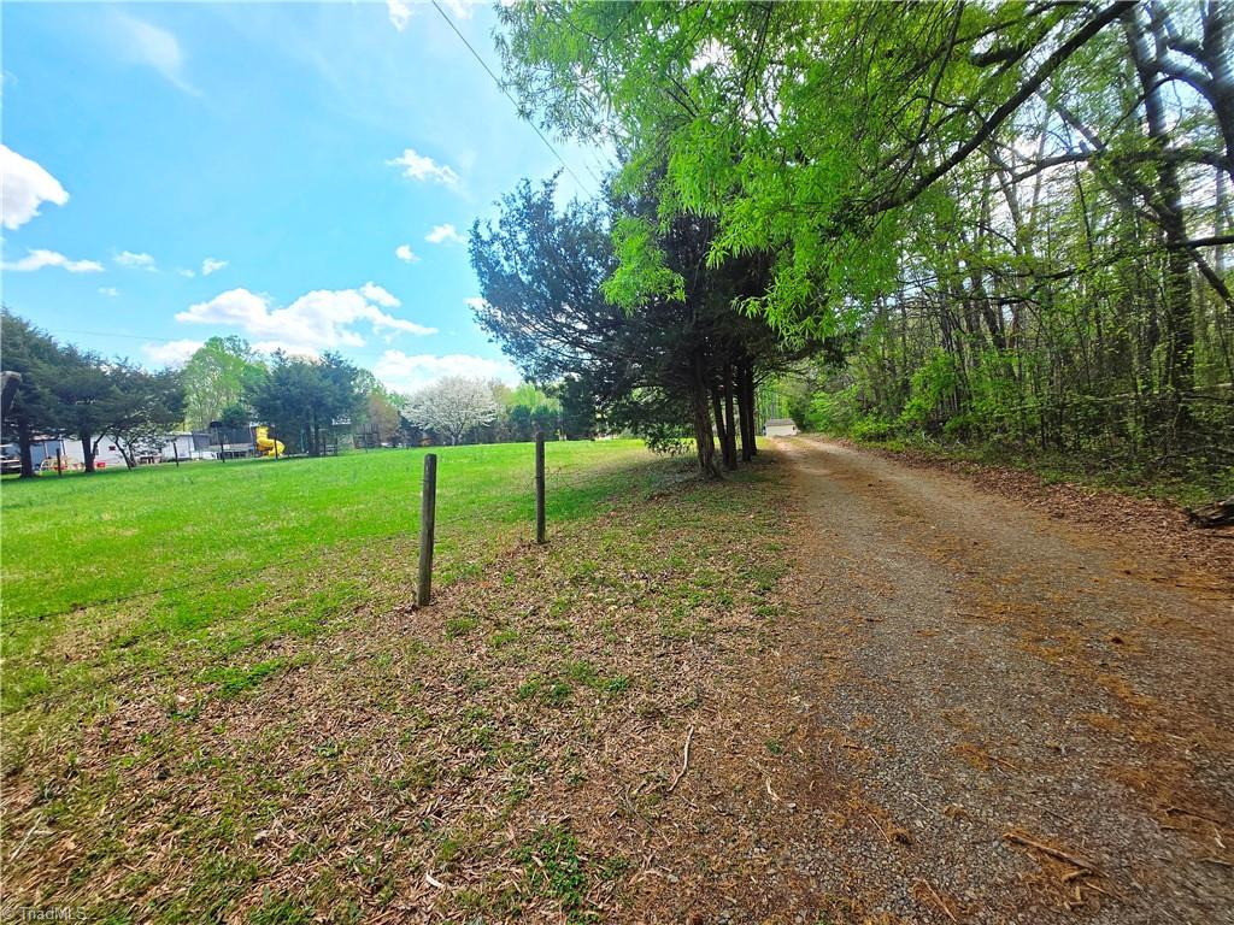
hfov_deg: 106.2
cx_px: 617
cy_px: 462
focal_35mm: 13
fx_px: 463
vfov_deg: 89.9
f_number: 2.2
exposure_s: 1/276
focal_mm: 1.7
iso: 25
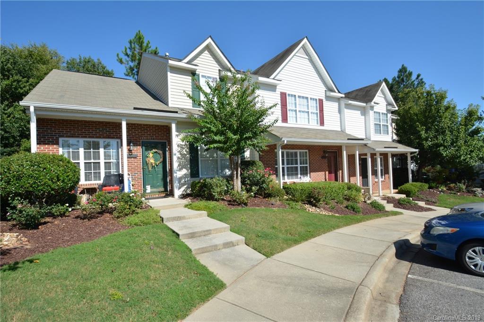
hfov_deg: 92.5
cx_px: 242
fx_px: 232
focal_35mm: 17
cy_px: 161
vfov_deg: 69.6
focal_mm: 11.5
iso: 320
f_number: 11
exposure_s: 1/500
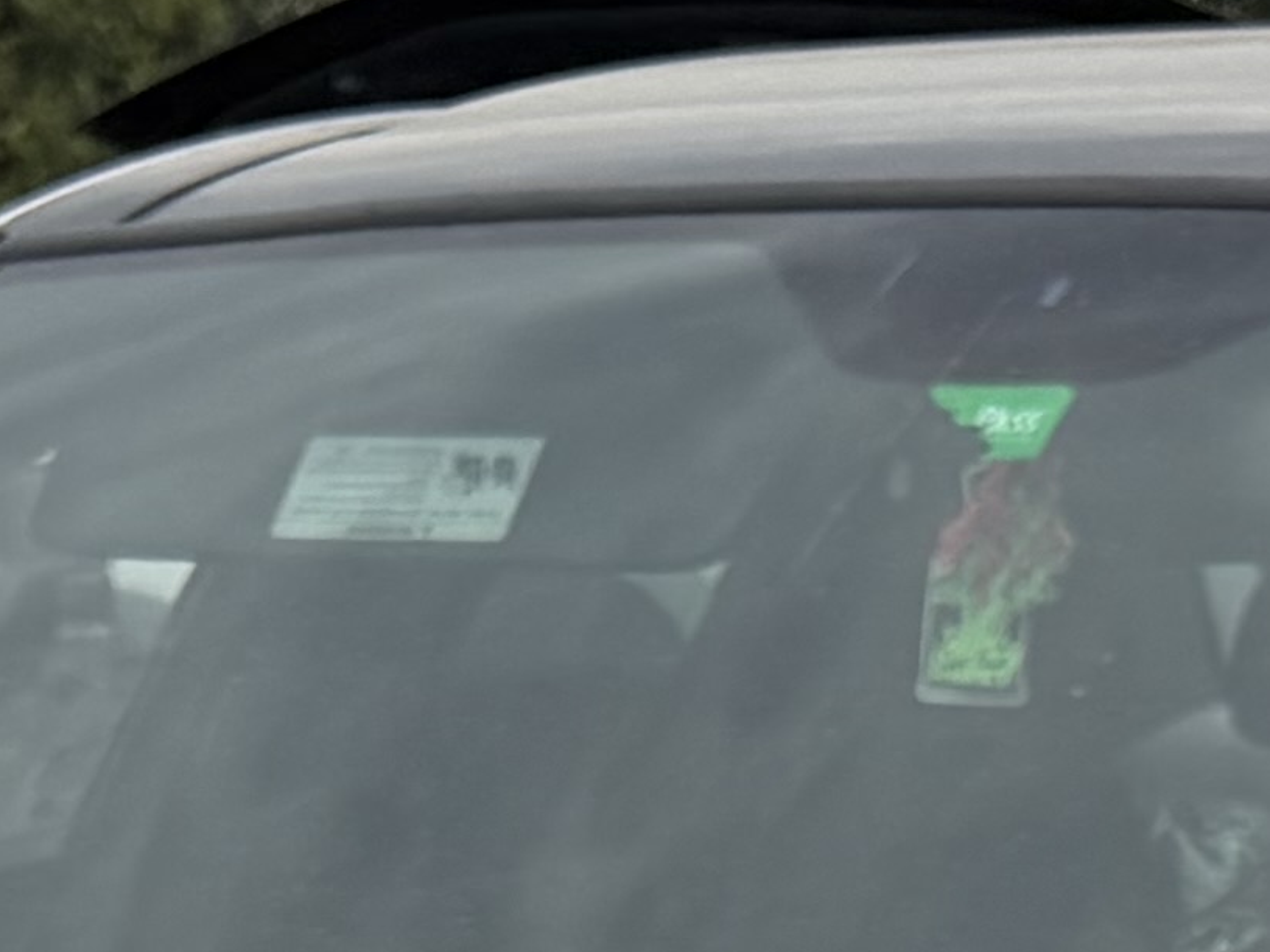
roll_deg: +0.1
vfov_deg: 7.6
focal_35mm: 168
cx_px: -165
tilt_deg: -19.9
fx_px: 6164
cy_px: 3026
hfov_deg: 11.6
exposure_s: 1/4167
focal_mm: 6.76
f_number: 1.78
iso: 80
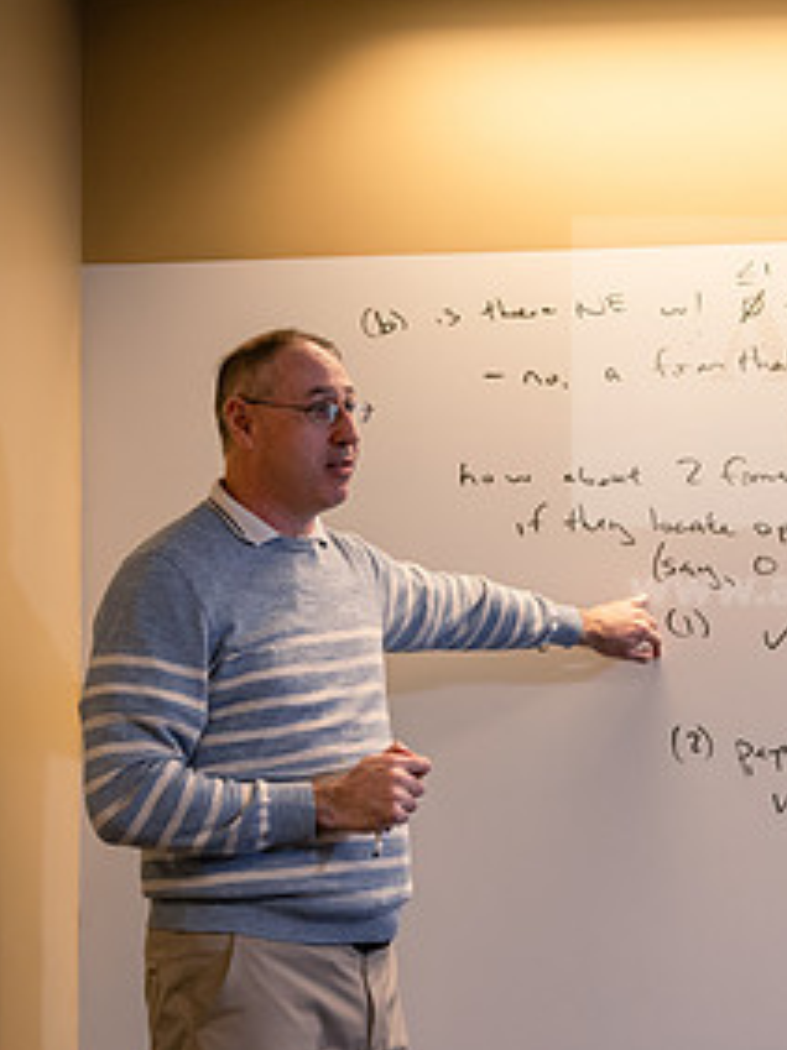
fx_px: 2275
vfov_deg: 25.9
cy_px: 666
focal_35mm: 75
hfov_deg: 19.6
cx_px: 460
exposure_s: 1/200
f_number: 3.2
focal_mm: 38
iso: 800
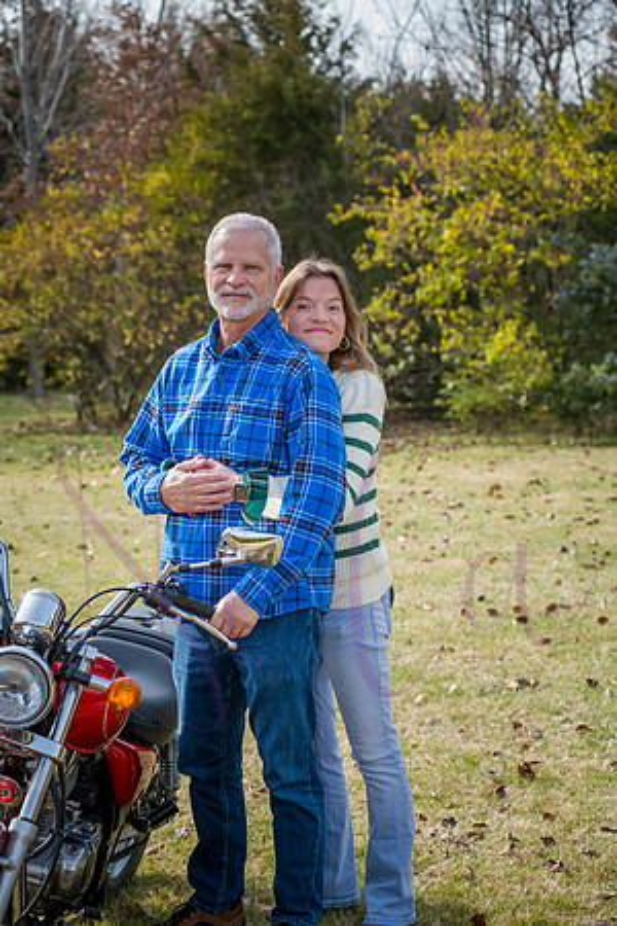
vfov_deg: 25.4
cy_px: 463
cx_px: 308
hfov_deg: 17.1
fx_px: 2057
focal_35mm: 80
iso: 400
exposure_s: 1/1000
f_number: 5.6
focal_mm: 80
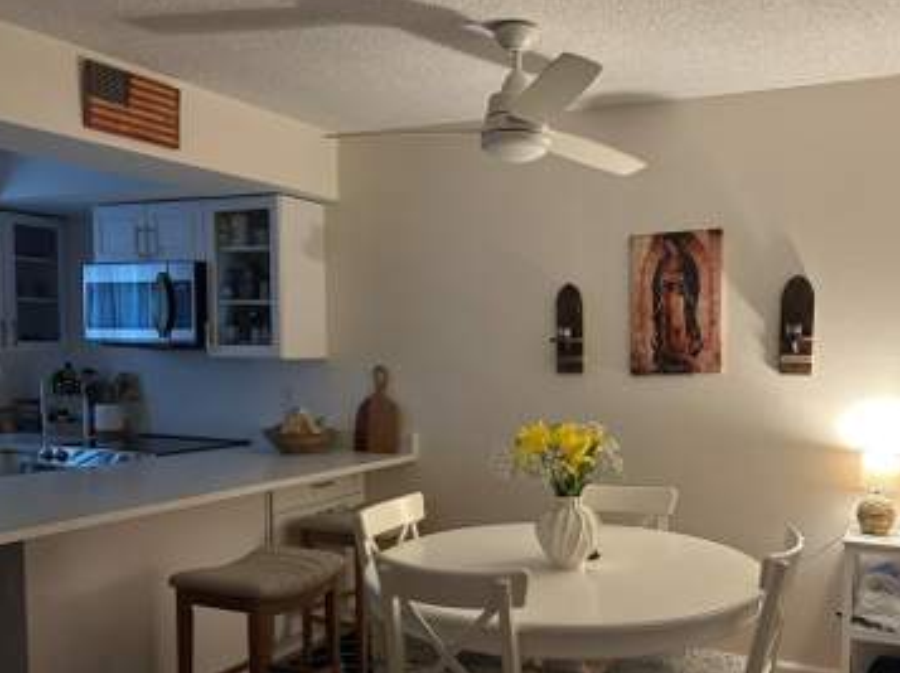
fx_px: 909
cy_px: 423
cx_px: 542
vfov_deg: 40.3
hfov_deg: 52.3
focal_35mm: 35
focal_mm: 5.7
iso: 400
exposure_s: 1/40
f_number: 1.5
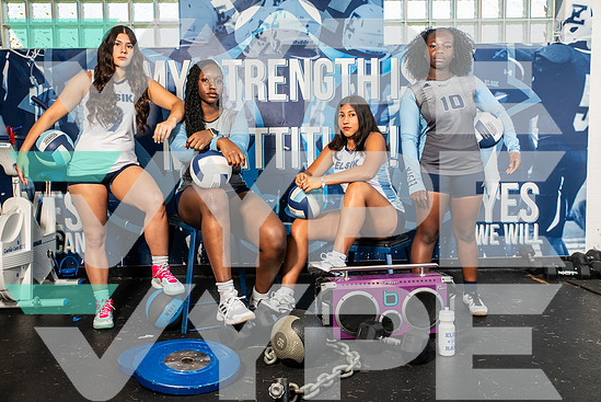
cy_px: 210
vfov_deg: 35.1
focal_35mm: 38
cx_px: 287
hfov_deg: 50.6
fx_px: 635
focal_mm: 36
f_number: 7.1
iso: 250
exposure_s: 1/250
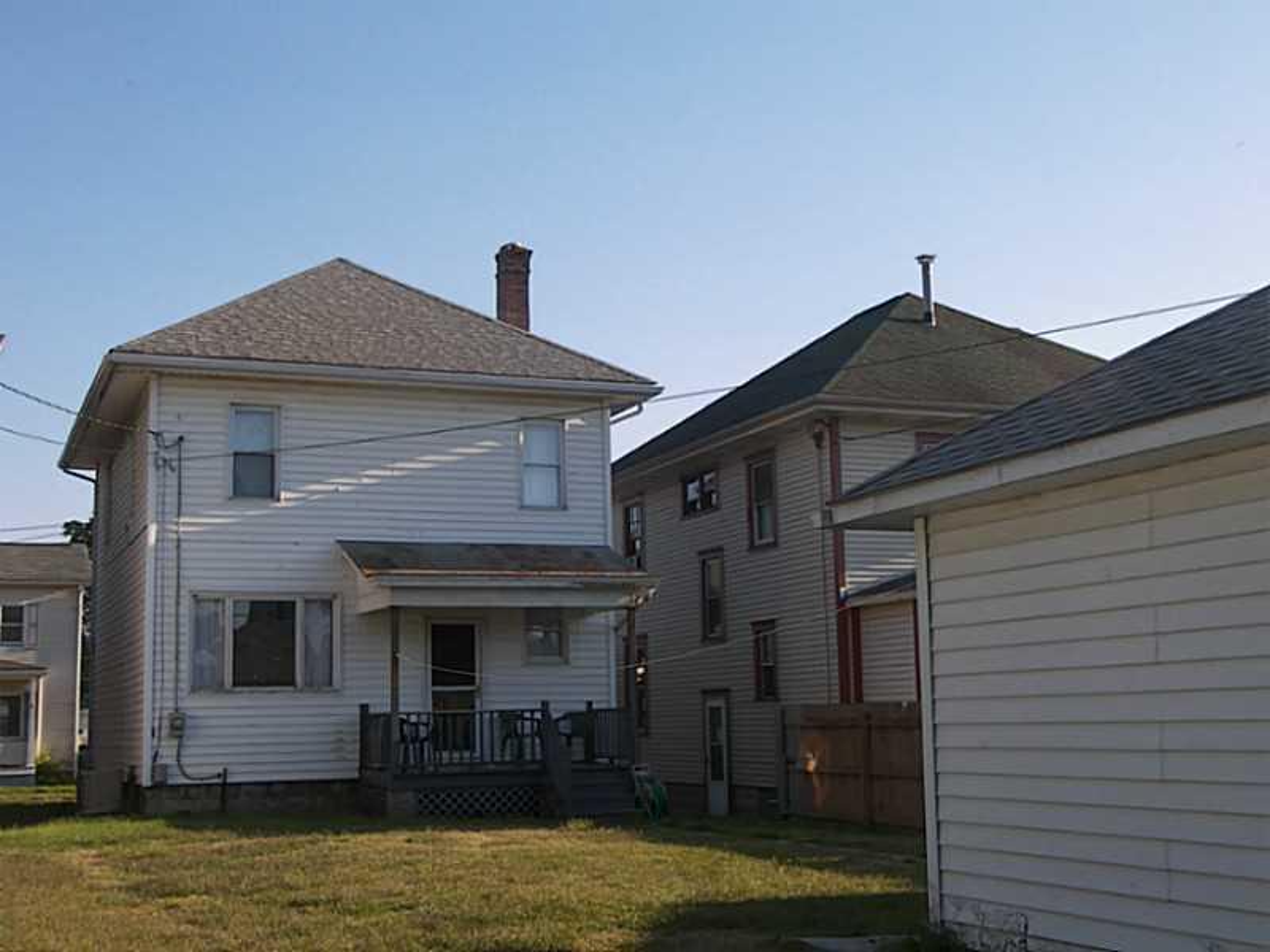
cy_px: 476
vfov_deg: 30.3
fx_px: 1761
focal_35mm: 48
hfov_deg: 39.7
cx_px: 635
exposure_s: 1/320
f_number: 3.6
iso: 50
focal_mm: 10.1
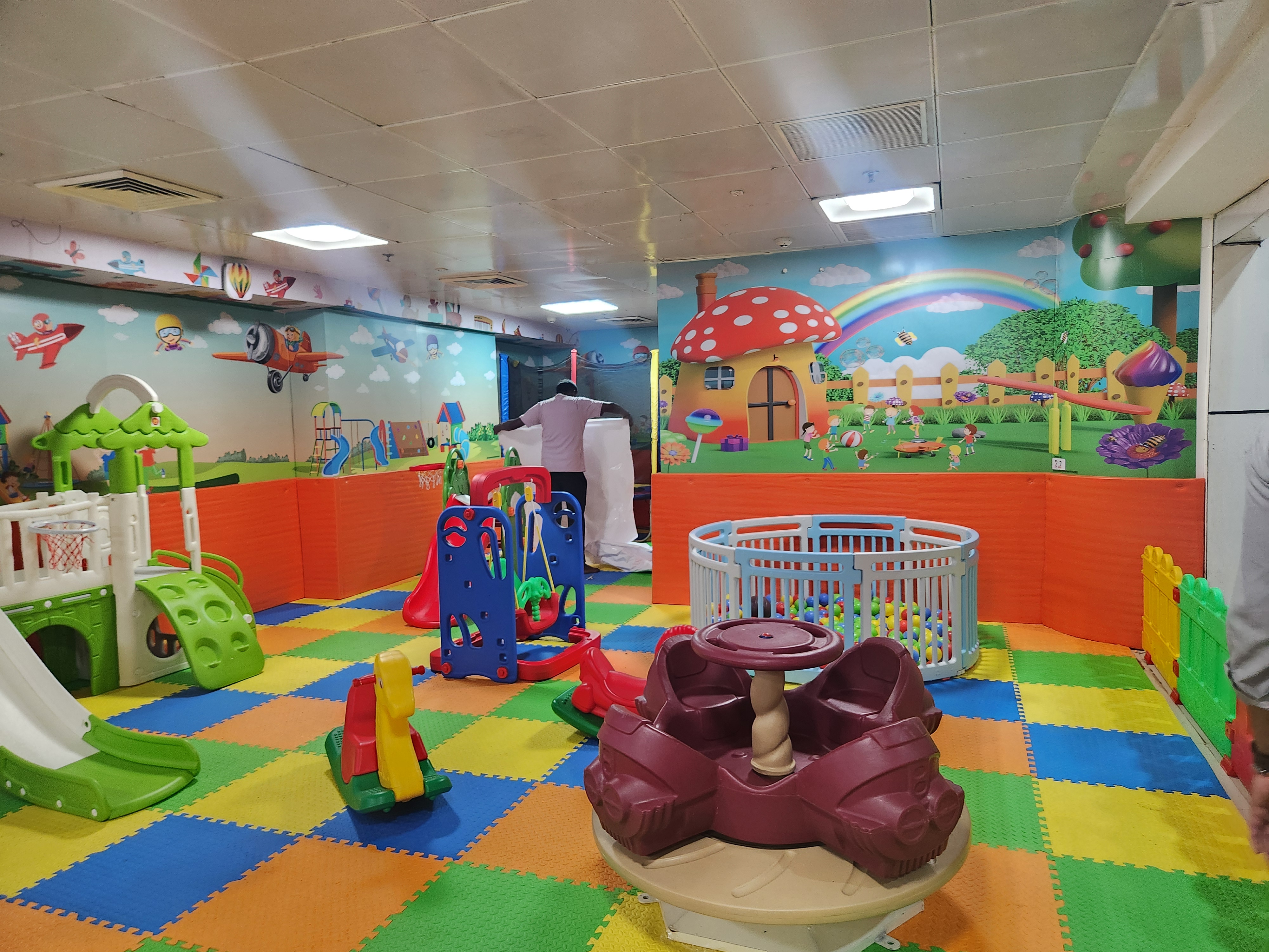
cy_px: 476
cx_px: 634
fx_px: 843
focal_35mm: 23
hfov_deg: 73.9
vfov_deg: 58.9
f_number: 1.8
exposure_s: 1/100
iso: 320
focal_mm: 5.4
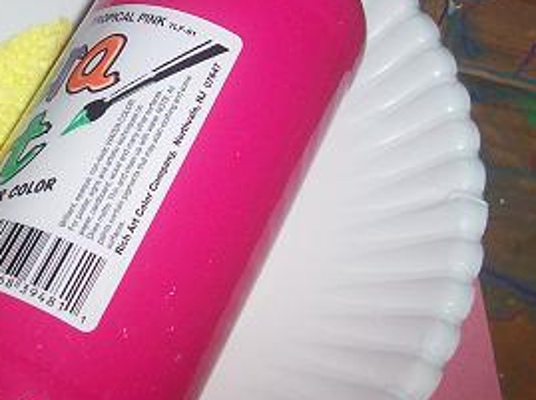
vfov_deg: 20.9
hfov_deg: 27.1
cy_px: 132
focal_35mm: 70
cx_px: 78
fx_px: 1082
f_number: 2.8
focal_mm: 5.6
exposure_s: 1/60
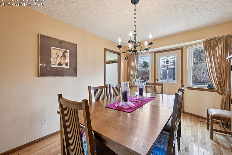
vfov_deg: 77.3
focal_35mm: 15
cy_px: 76
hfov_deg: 100.3
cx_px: 120
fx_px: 97
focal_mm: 14
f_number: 11
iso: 400
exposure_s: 1/13
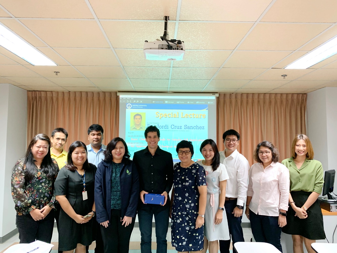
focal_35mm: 26
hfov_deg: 67.3
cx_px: 168
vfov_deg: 53.1
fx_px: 253
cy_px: 126
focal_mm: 4.25
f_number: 1.8
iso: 200
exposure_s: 1/50
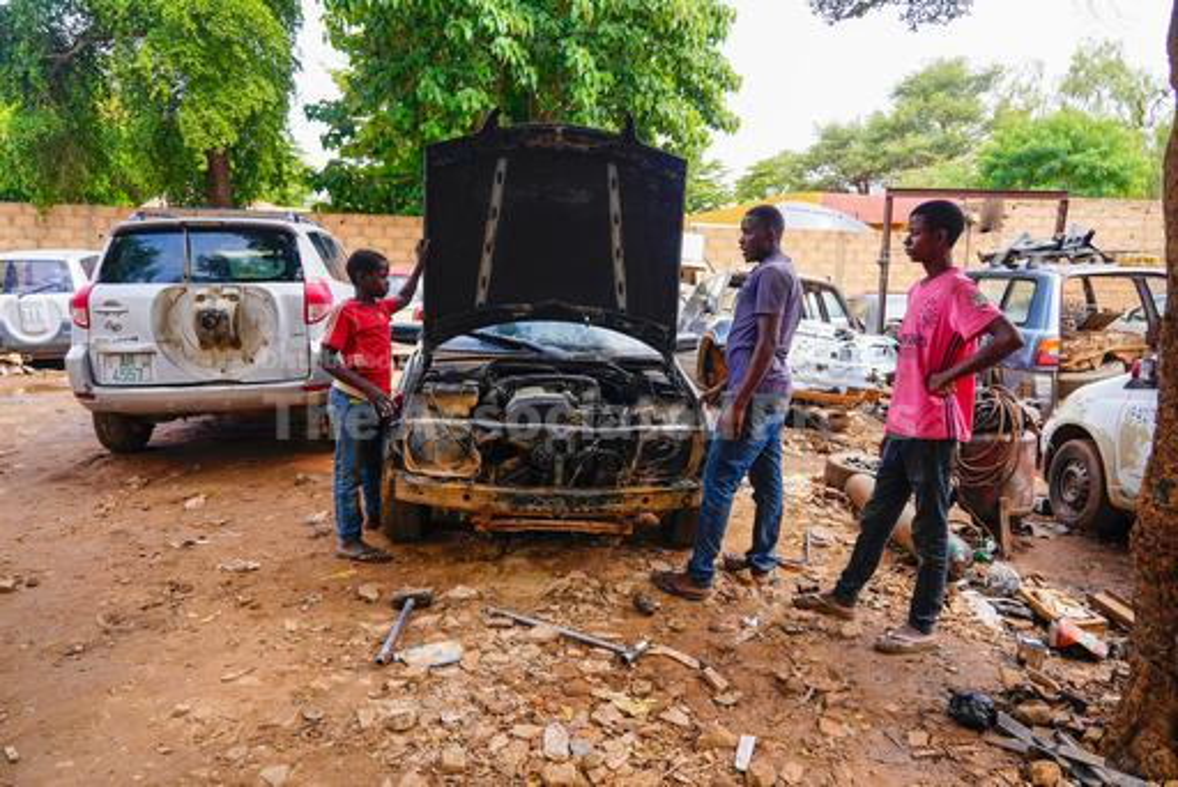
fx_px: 786
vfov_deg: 53.2
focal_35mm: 24
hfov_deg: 73.7
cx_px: 589
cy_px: 394
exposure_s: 1/125
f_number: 4
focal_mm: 24
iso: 80
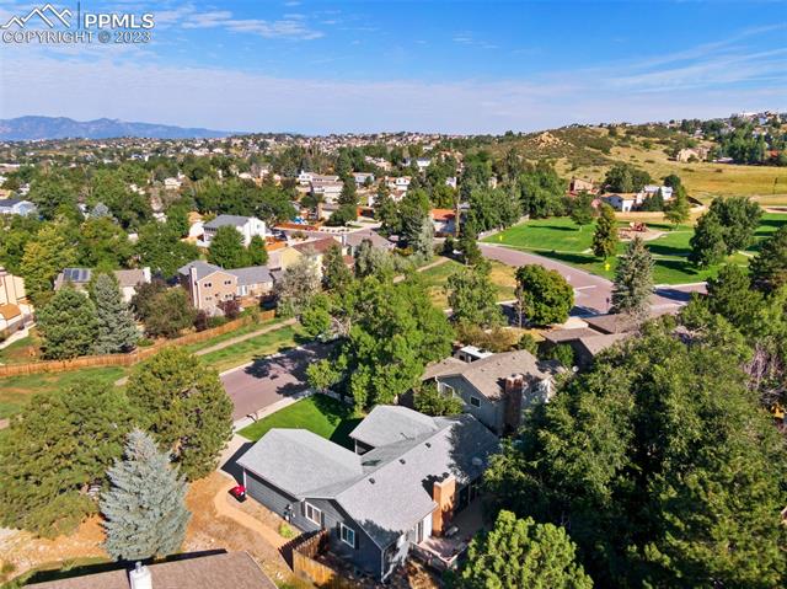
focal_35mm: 24
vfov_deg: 56.8
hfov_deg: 71.6
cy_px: 294
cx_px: 394
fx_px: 545
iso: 100
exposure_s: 1/30
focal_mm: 4.39
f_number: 2.8
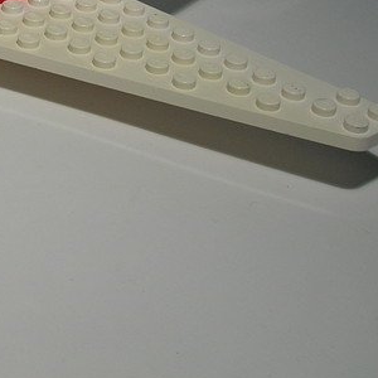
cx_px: -93
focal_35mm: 90
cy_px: -40
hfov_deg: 18.2
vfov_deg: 18.5
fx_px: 1112
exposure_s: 1/23.1
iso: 50
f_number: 4.9
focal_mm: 5.7
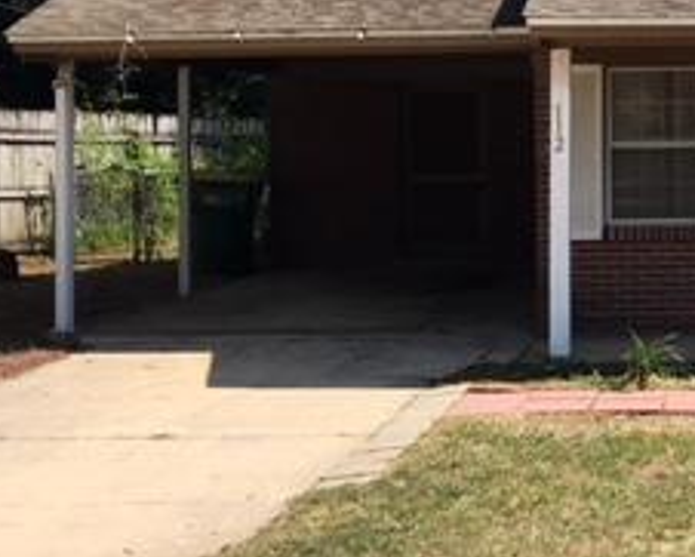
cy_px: 142
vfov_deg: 19.1
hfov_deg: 21.9
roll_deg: +0.1
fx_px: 1646
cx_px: 861
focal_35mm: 80
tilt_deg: +2.0
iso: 25
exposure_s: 1/1115
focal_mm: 4.15
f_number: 2.2
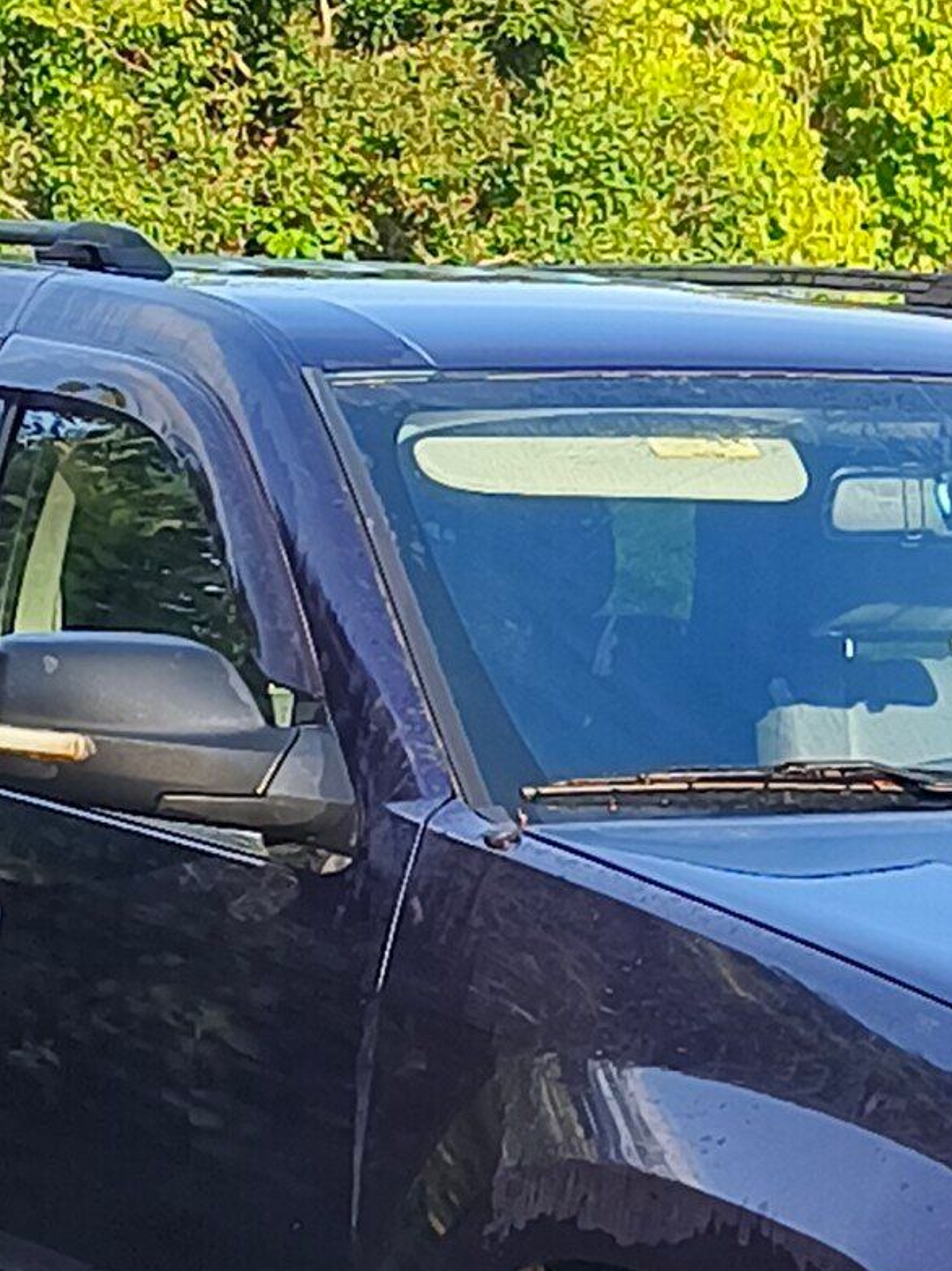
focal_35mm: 153
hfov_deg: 9.6
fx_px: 5613
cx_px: 921
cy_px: 1056
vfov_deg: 12.8
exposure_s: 1/287
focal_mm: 6.18
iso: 50
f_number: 1.65
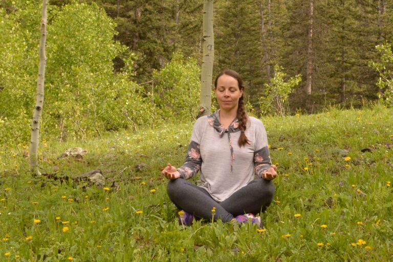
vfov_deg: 43.6
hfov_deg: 61.9
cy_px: 131
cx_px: 196
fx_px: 327
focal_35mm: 30
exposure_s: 1/320
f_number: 9
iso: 400
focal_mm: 20
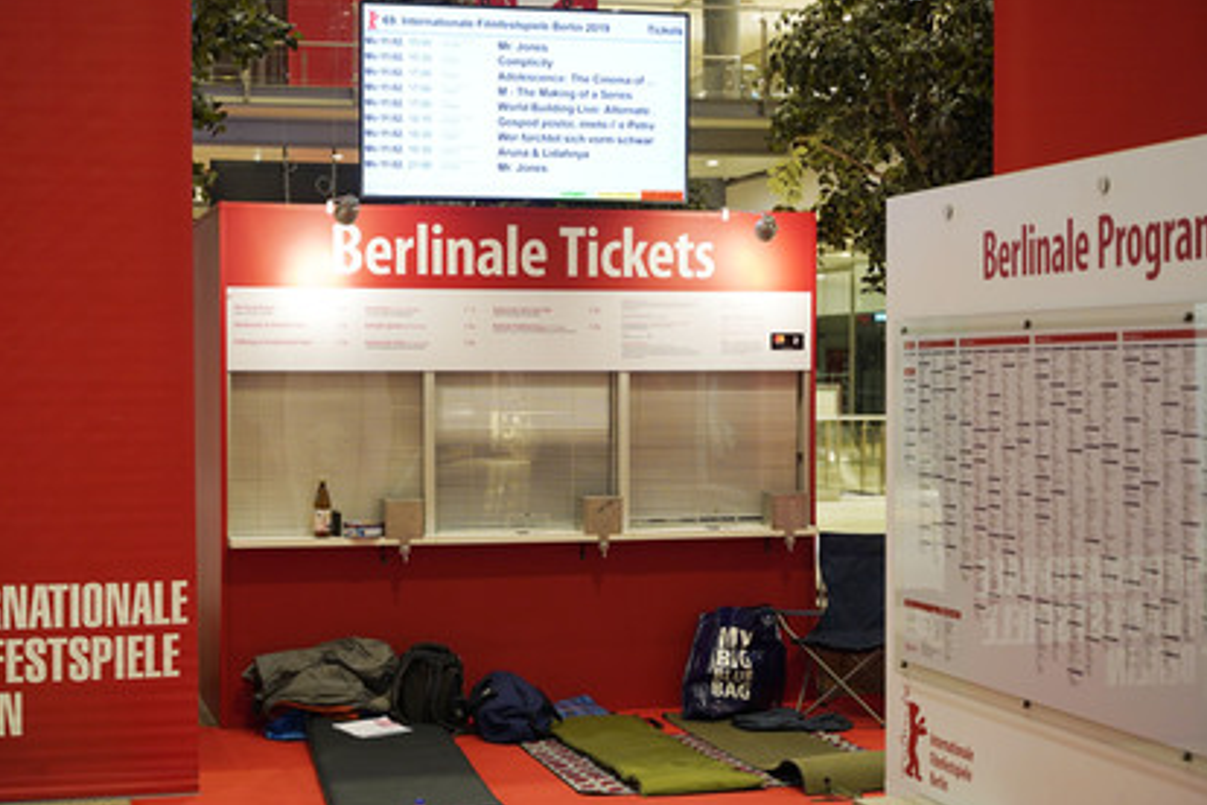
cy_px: 391
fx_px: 2045
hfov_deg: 32.9
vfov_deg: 22.3
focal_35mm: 61
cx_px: 558
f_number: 4
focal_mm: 56
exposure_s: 1/60
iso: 1600
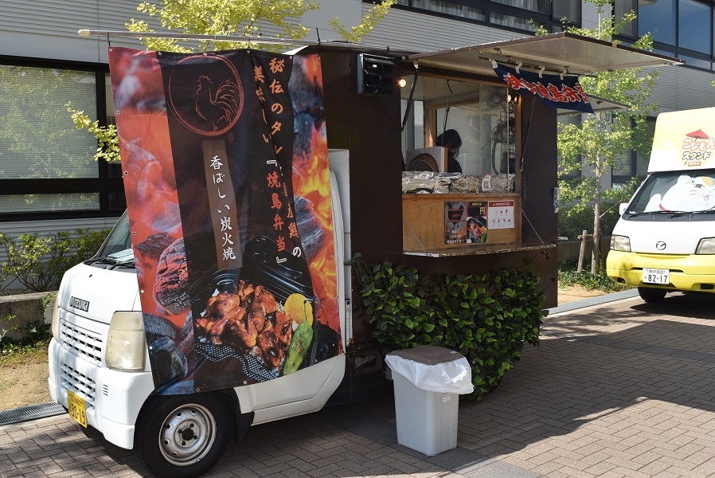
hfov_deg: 53.1
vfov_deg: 36.9
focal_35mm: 36
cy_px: 239
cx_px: 358
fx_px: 715
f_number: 11
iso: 100
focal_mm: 24
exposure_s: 1/200
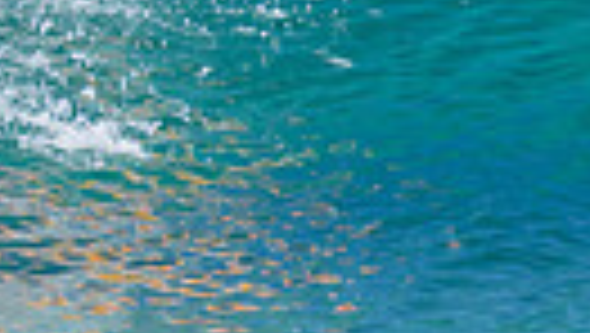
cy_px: -374
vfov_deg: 0.3
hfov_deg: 0.6
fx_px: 55955
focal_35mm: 3573
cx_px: -400
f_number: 8
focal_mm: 560
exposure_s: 1/1600
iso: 800
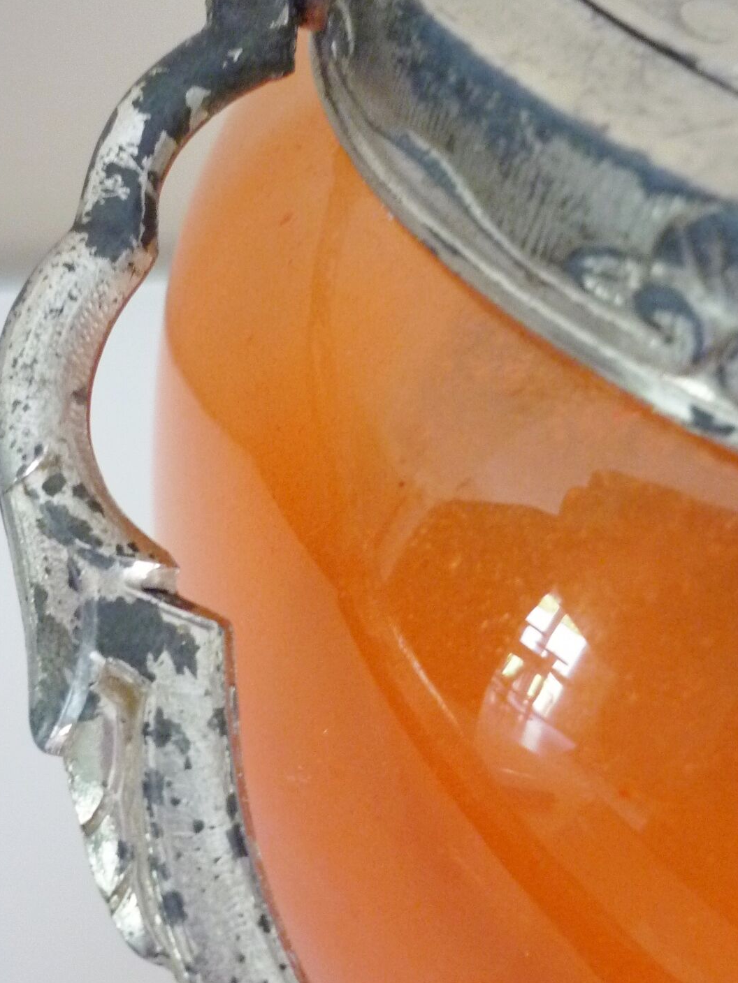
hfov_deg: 30.3
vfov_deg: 39.6
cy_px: 545
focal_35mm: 48
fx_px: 1364
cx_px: 384
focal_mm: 5.5
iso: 400
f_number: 2.8
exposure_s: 1/25
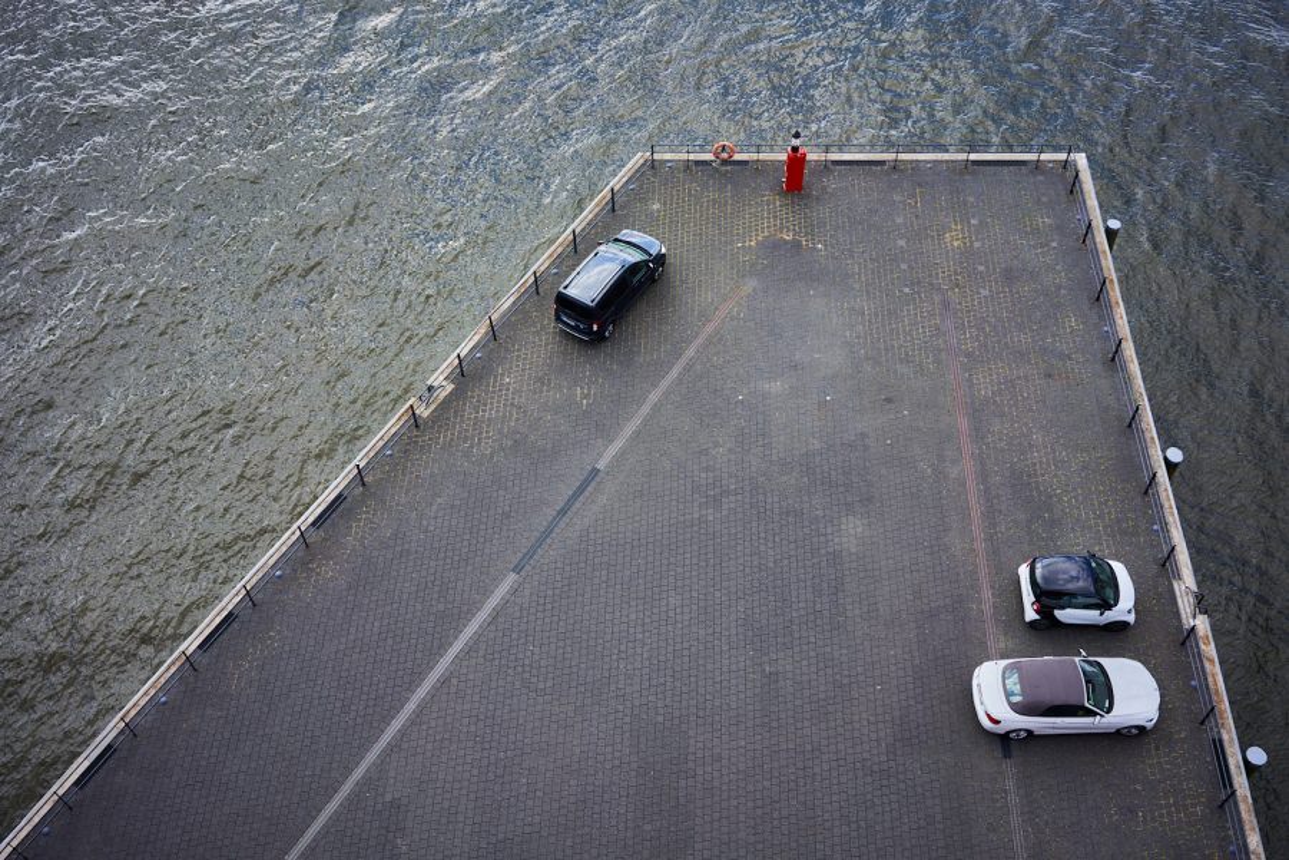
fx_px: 1253
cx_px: 644
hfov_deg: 54.4
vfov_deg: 37.9
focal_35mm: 35
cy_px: 430
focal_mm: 35
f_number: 8
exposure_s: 1/50
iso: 100
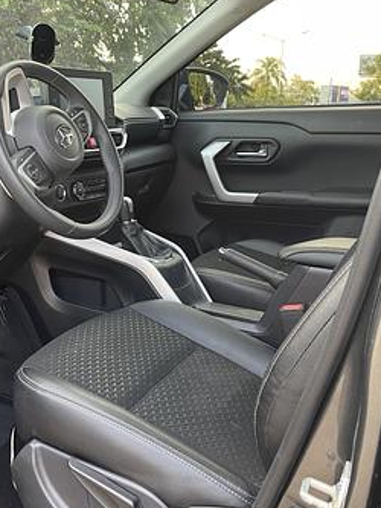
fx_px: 572
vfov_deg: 47.5
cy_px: 194
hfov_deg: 36.1
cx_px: 100
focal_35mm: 39
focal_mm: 4.2
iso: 125
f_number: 1.6
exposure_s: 1/71
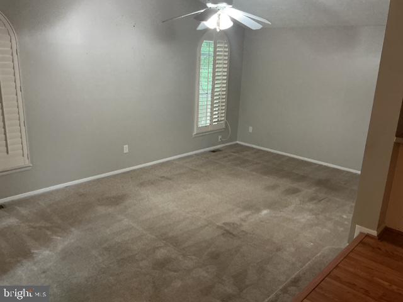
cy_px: 151
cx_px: 202
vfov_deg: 48.2
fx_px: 338
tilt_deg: -16.7
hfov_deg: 61.7
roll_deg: -2.6
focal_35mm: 29
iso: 250
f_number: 1.8
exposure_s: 1/60
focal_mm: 3
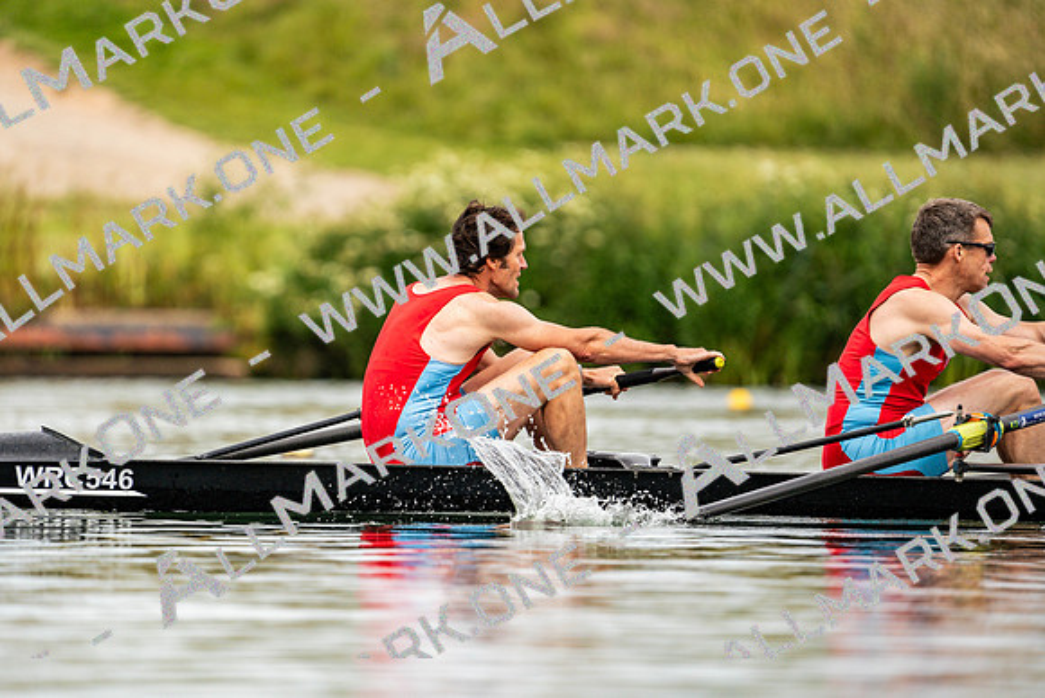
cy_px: 349
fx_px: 17246
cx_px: 522
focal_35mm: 594
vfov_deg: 2.3
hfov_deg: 3.5
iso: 320
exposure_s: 1/2000
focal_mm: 594
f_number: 6.3
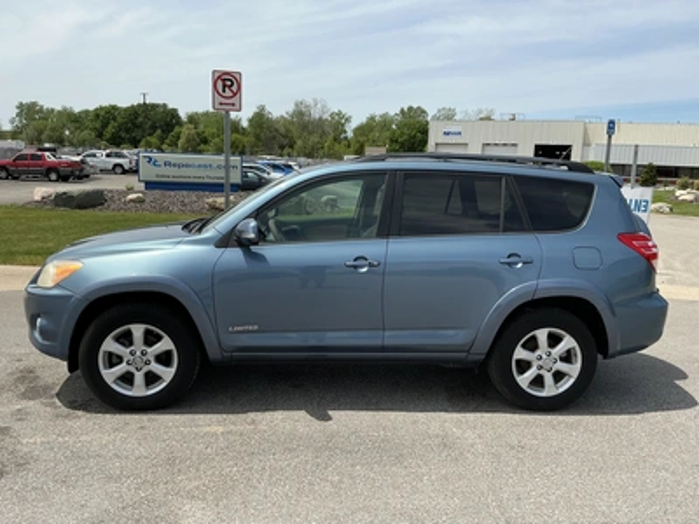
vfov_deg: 49.7
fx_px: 565
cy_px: 262
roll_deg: -2.6
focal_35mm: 28
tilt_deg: -10.3
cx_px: 350
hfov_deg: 63.4
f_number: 1.8
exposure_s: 1/1984
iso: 25
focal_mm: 3
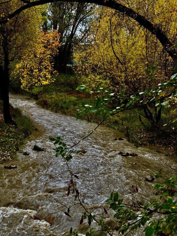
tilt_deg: -7.4
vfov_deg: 39.7
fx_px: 327
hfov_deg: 30.3
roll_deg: -1.9
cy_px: 118
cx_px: 88
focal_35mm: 48
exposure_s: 1/40
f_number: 1.78
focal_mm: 6.76
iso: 400
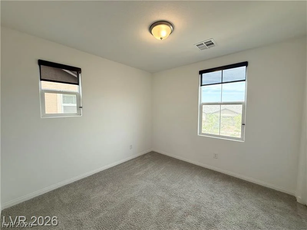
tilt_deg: -2.8
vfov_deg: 85.7
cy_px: 115
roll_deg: -0.1
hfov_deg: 102.1
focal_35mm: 14
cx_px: 154
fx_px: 124
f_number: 2.2
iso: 64
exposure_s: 1/160
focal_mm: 2.22
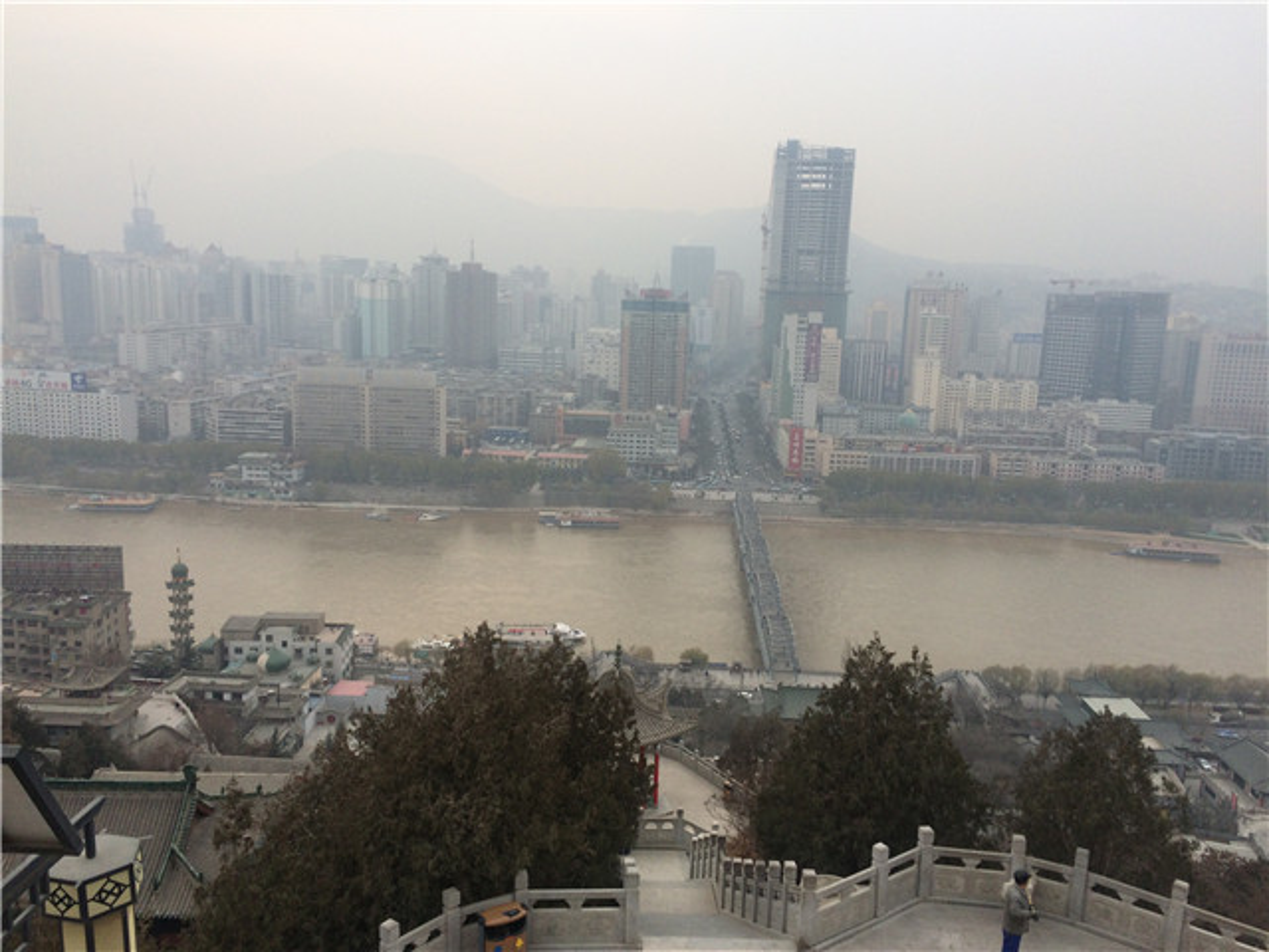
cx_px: 634
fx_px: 1063
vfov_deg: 48.2
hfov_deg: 61.7
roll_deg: -0.6
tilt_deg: -11.2
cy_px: 476
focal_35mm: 29
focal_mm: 4.15
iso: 32
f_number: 2.2
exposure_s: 1/1244
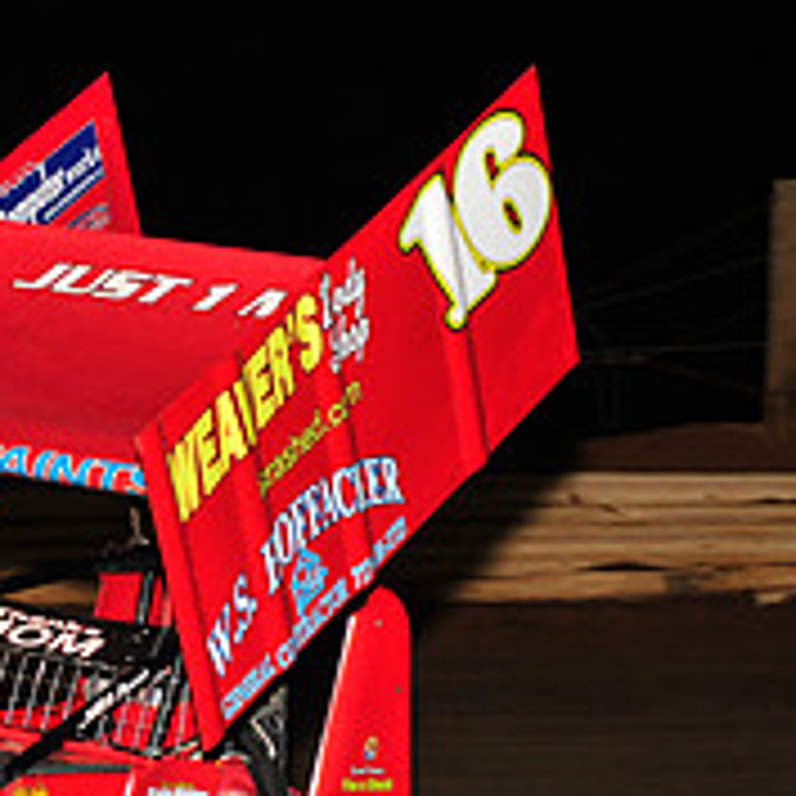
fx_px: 5802
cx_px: -85
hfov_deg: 7.8
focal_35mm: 223
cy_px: 607
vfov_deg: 7.8
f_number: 7.1
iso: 800
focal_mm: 80
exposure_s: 1/250
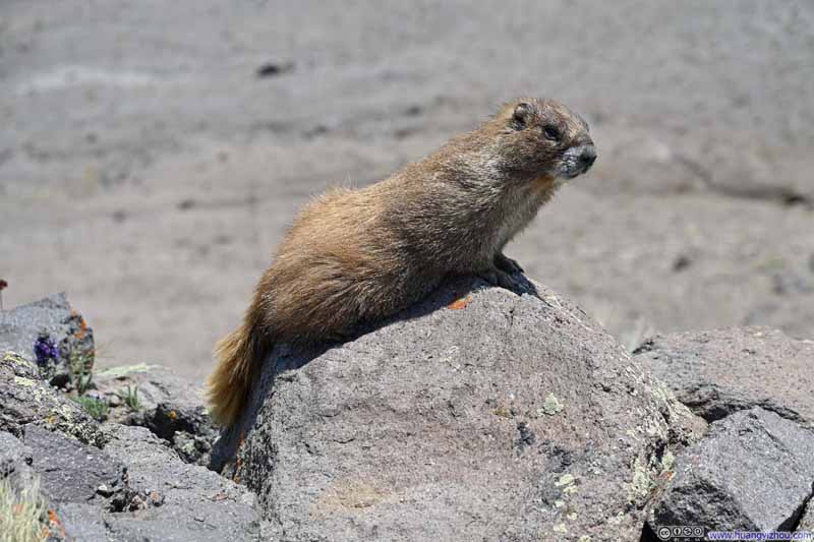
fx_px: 2713
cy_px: 271
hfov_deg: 17.1
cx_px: 407
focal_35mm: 120
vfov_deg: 11.4
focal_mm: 120
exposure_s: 1/250
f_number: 9
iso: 64
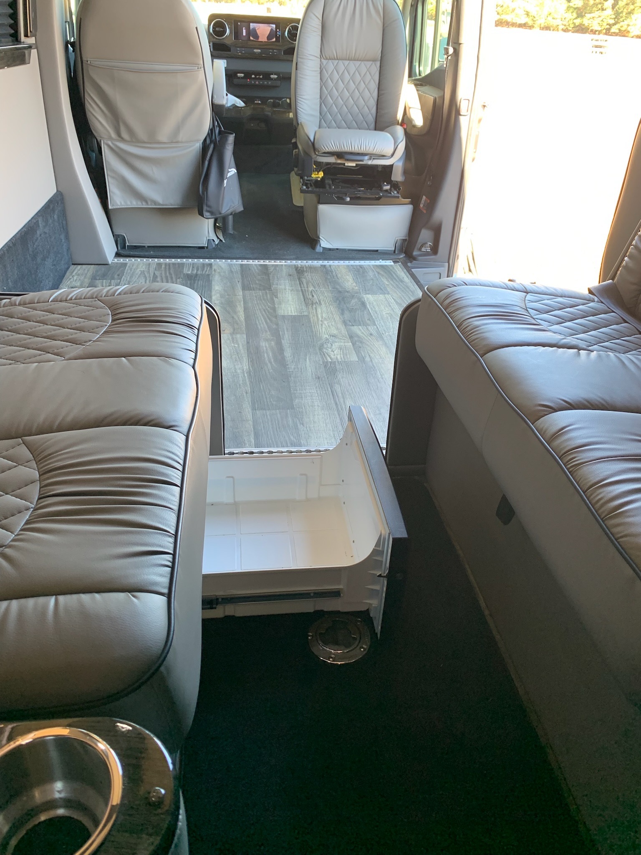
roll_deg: -0.1
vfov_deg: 67.3
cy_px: 428
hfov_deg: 53.1
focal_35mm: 26
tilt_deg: -30.5
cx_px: 320
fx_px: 642
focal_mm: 4.25
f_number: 1.8
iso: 100
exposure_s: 1/79
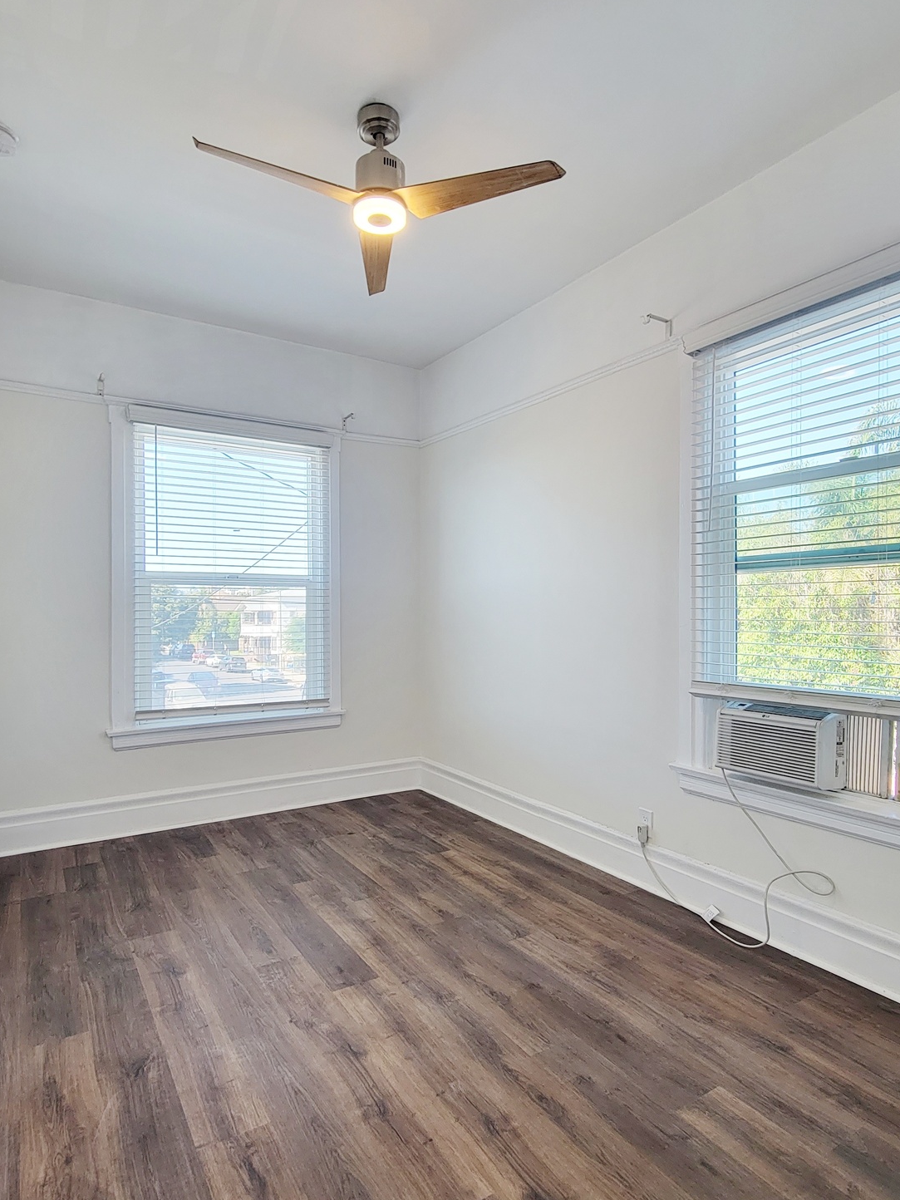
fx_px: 624
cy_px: 628
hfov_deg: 71.6
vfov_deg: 87.7
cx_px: 432
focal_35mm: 18
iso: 50
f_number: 2.2
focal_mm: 2.2
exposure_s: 1/60
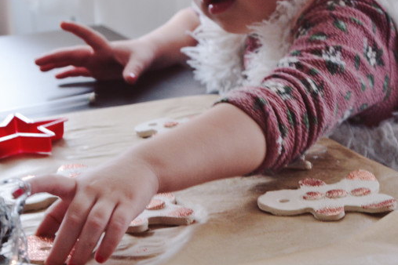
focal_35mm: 123
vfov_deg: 11.1
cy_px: 167
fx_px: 1360
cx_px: 213
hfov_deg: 16.7
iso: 500
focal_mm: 52
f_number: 5
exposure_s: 1/15
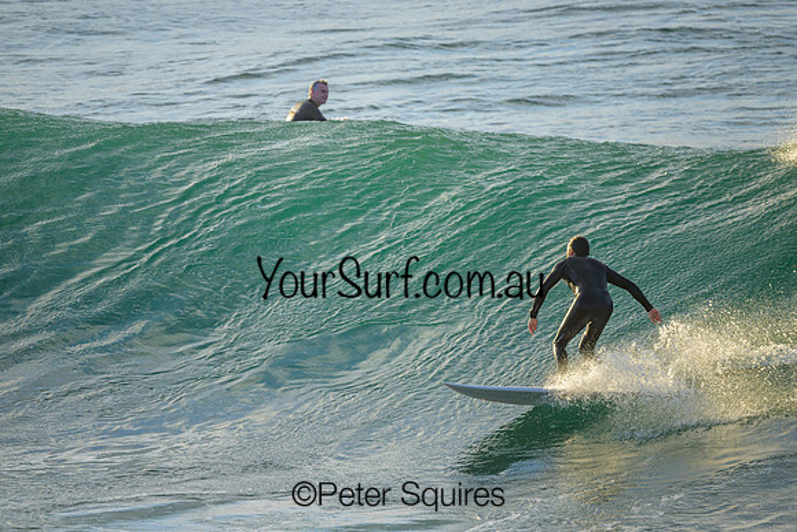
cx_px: 398
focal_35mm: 800
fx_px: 17714
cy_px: 266
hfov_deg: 2.6
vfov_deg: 1.7
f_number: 6.3
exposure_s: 1/2000
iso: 900
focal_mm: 800
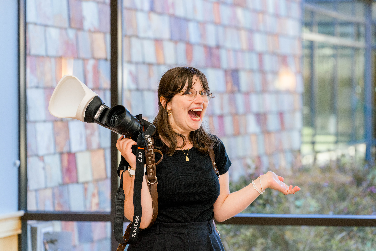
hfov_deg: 13.7
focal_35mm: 150
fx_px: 1567
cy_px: 126
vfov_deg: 9.1
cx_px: 188
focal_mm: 150
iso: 1600
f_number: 4.5
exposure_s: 1/250
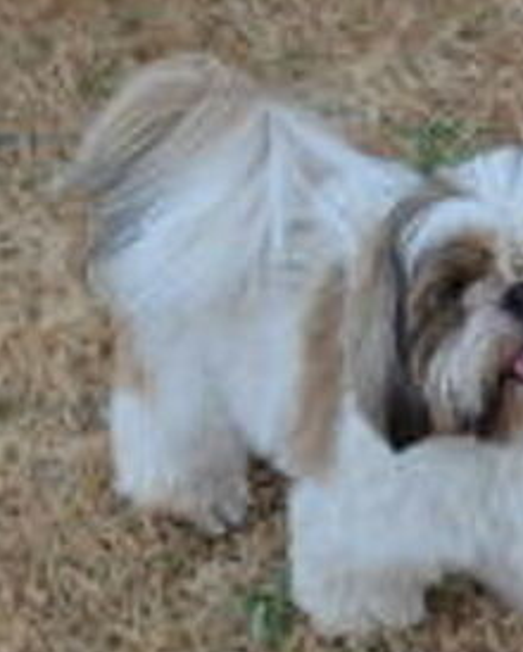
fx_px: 2375
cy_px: 353
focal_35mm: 123
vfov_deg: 15.6
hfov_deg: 12.5
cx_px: 361
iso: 400
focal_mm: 50
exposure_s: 1/40
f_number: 5.6
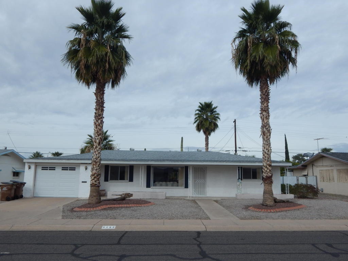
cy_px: 130
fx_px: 281
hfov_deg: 63.4
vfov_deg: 49.7
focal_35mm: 28
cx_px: 174
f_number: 6.3
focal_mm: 5.1
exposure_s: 1/640
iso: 125
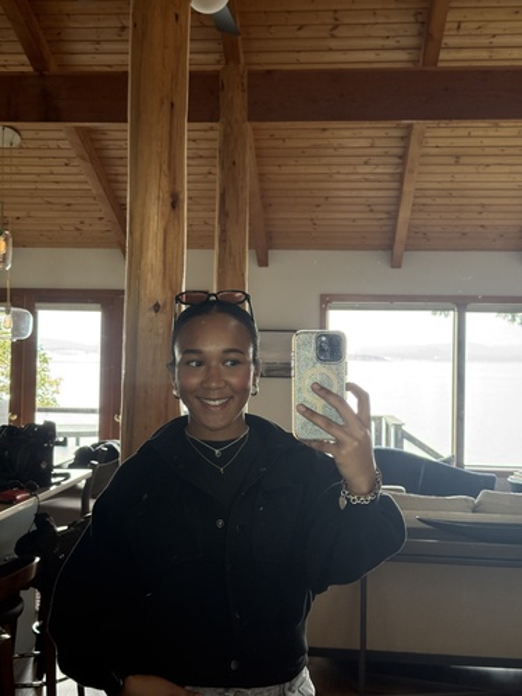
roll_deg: -1.0
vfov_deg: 39.7
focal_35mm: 48
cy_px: 348
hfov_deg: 30.3
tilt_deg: +1.2
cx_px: 261
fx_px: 965
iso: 160
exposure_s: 1/79
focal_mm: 6.76
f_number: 1.78
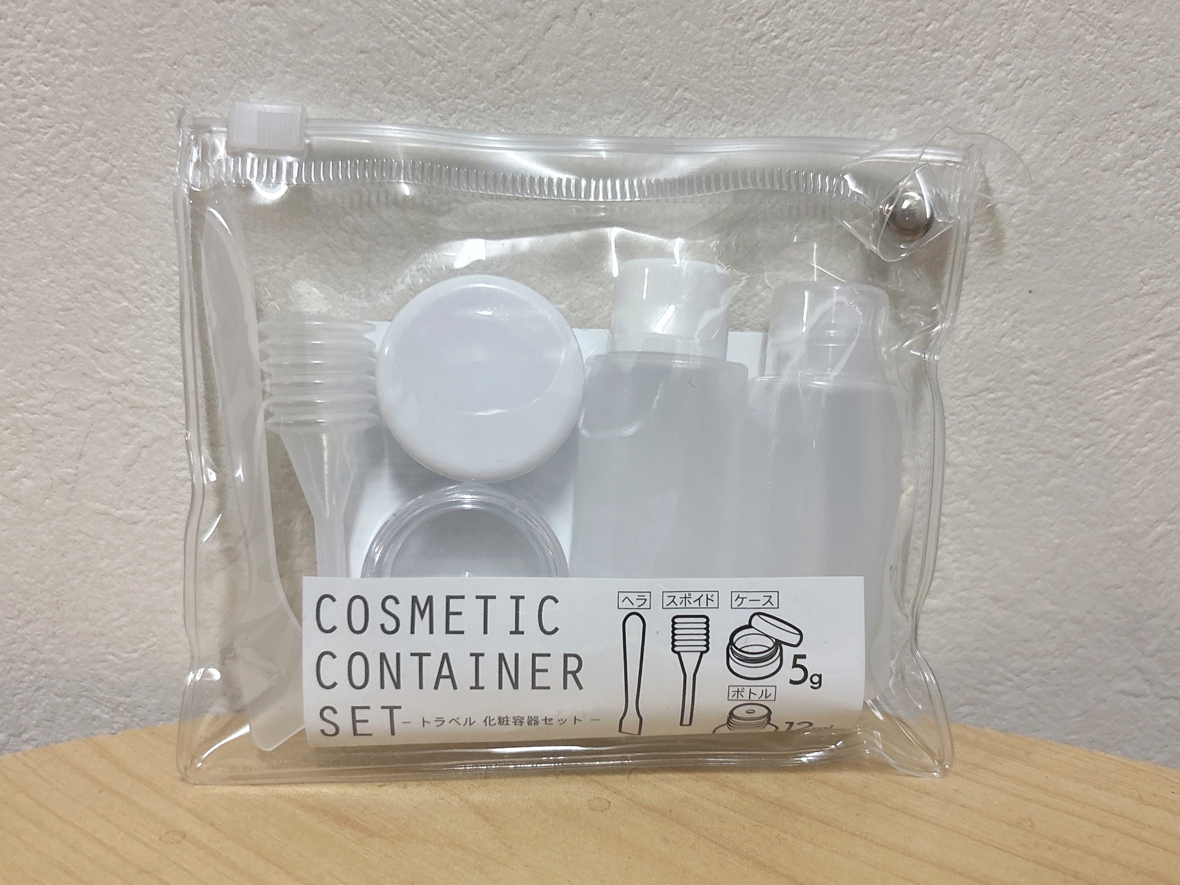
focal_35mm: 26
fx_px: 886
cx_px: 590
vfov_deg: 53.1
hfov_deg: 67.3
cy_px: 442
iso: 200
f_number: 1.6
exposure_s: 1/60
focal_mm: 5.96
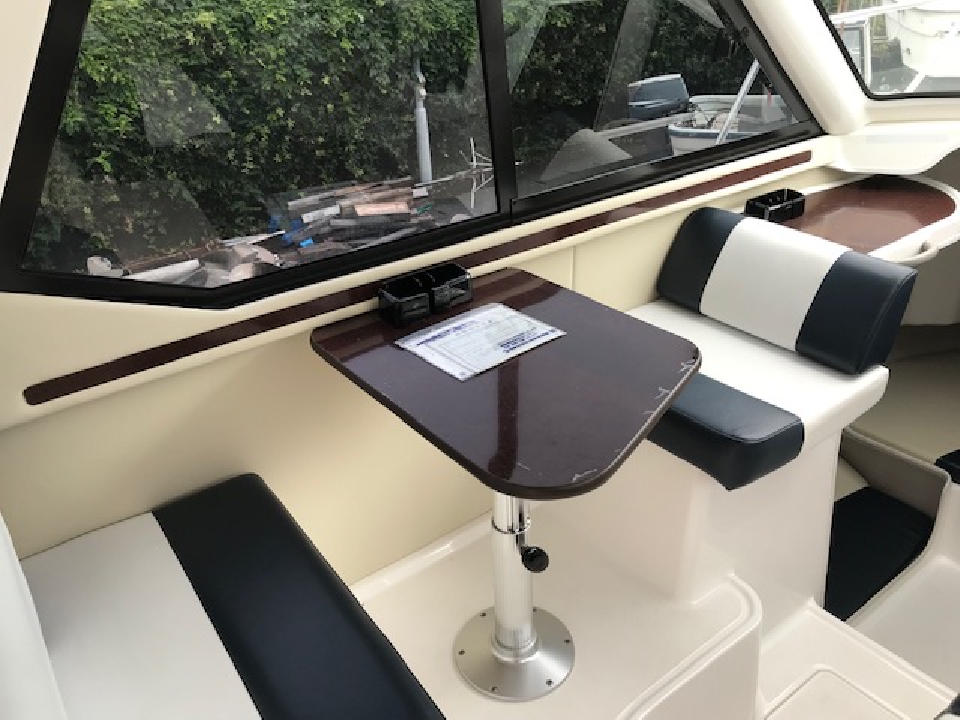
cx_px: 480
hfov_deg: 63.4
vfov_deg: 49.7
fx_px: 777
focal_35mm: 28
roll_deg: +4.3
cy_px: 360
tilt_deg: -31.0
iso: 20
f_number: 1.8
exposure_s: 1/120
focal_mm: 3.99
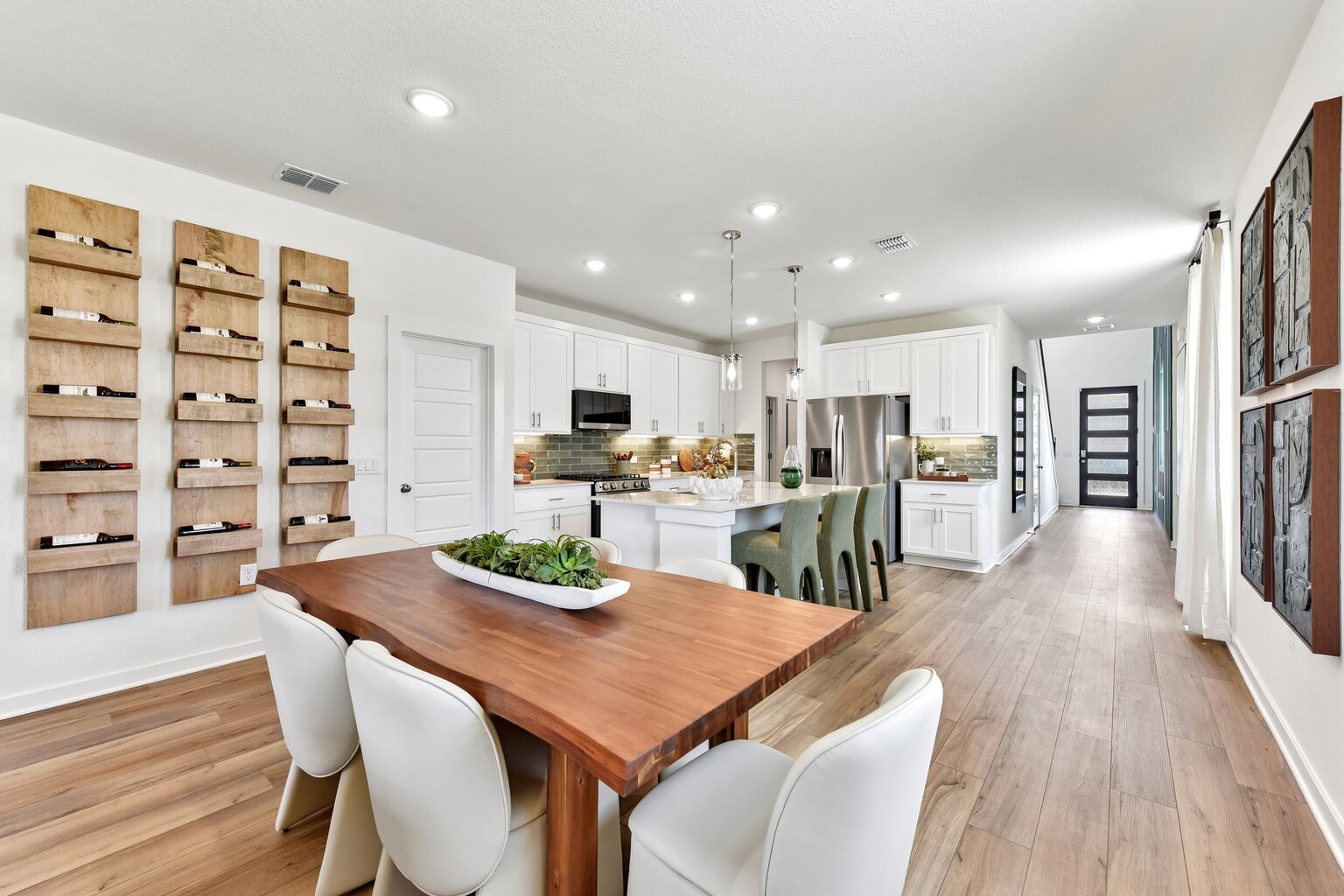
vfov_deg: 81.2
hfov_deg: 104.3
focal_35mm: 14
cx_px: 672
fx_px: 523
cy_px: 448
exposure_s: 1/15
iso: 140
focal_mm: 14
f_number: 8
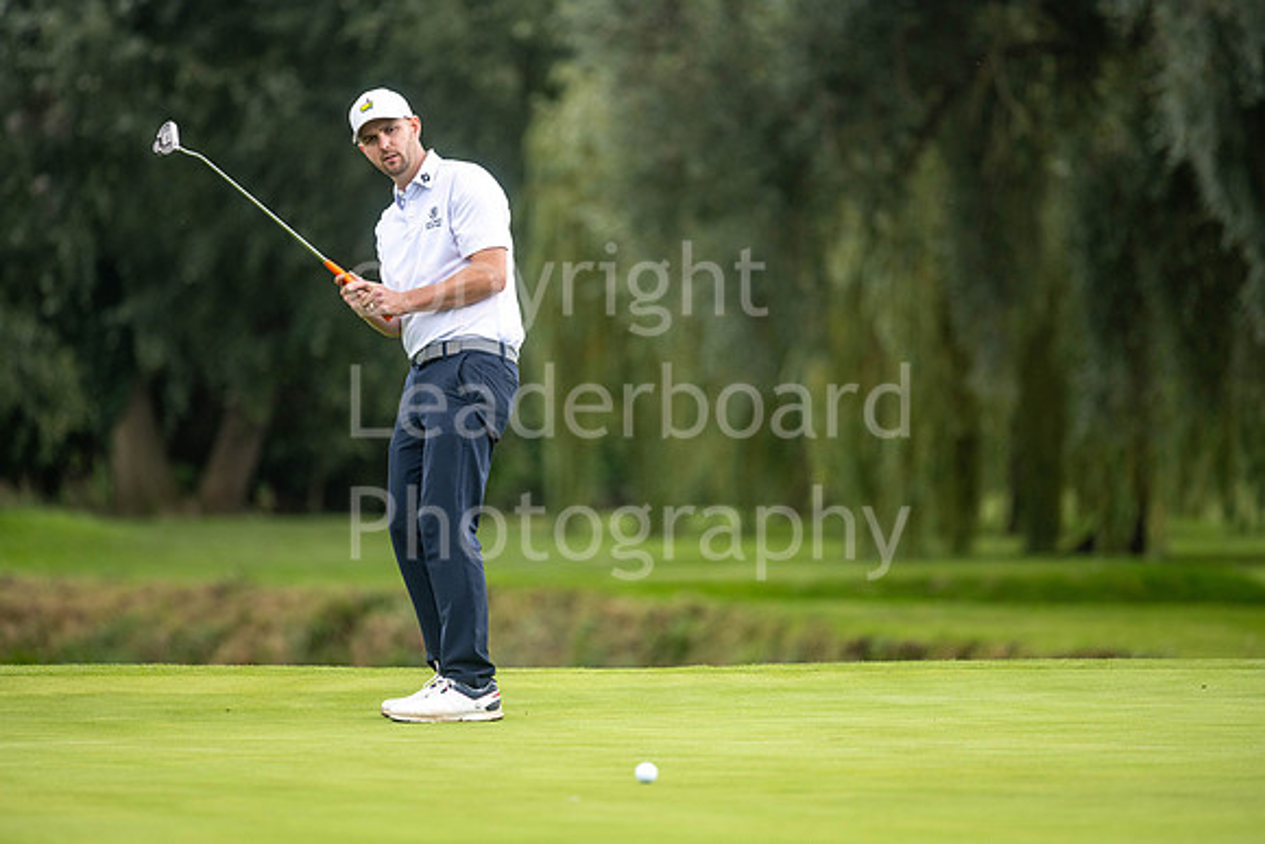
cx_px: 632
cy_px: 422
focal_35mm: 300
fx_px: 10544
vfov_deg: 4.6
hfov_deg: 6.9
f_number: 4
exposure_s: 1/800
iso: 400
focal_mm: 300
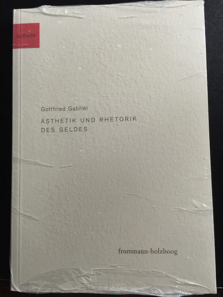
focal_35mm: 29
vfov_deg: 61.7
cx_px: 112
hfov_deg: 48.2
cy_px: 148
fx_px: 249
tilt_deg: -85.7
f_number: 2.2
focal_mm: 4.15
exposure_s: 1/8
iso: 125
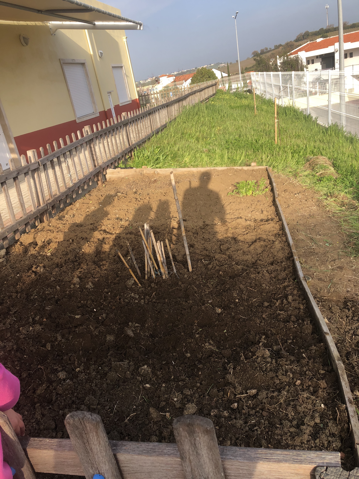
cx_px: 180
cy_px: 240
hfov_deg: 49.7
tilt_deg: -20.7
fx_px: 387
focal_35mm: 28
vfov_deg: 63.4
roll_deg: +10.6
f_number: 1.8
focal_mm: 3.99
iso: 20
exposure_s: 1/676
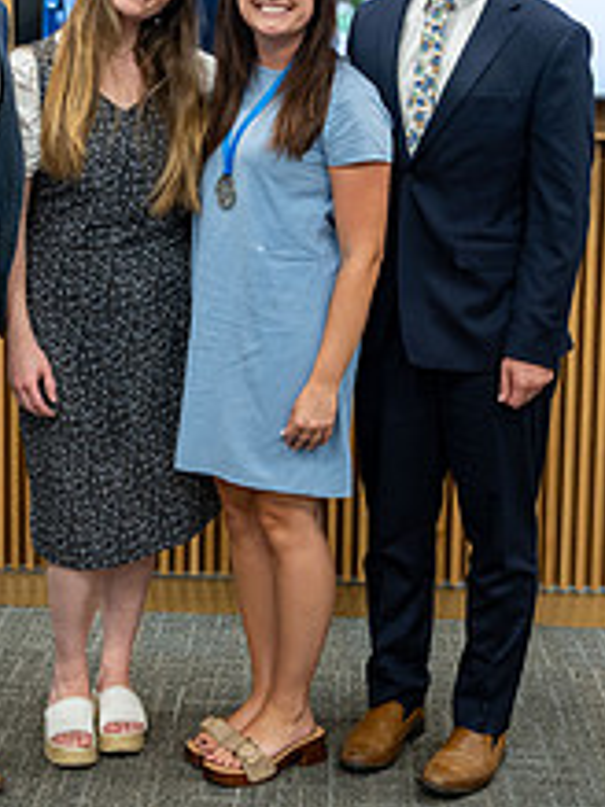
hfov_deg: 20.9
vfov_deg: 27.6
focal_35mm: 70
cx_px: 196
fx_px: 1633
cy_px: 256
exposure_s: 1/100
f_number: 2.8
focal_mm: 27.5
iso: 400
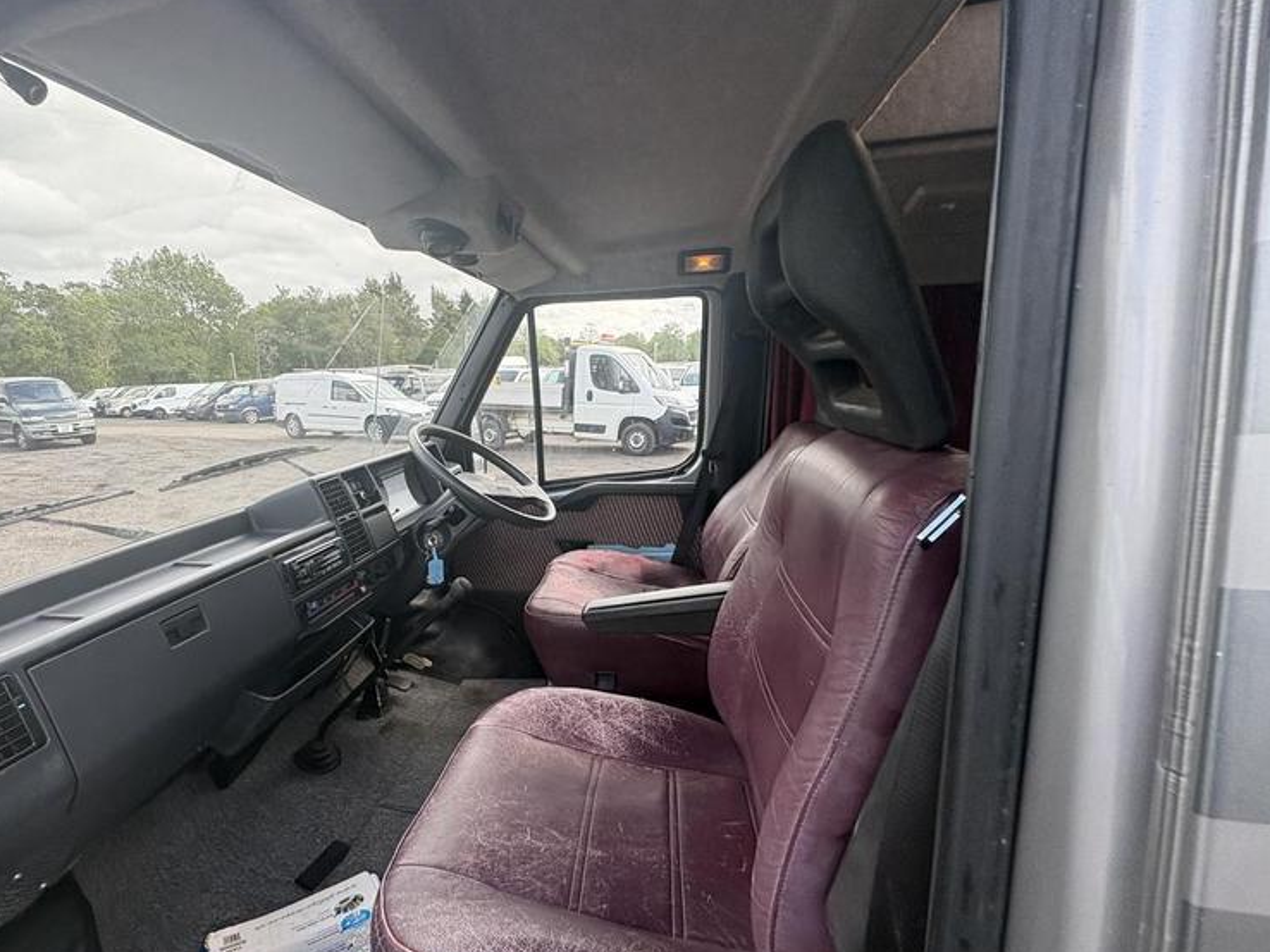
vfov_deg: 74.4
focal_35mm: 17
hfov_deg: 90.4
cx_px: 542
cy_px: 534
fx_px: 623
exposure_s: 1/299
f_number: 2.2
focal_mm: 2.22
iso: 64
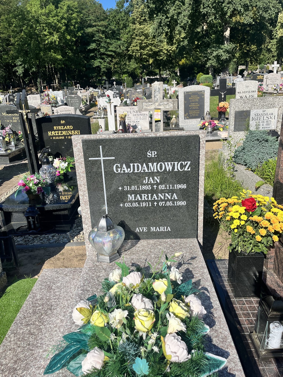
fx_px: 283
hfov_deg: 53.1
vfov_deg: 67.3
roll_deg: +3.3
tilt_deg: -21.9
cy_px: 188
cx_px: 142
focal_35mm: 26
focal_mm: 5.1
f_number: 1.6
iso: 50
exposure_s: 1/4016
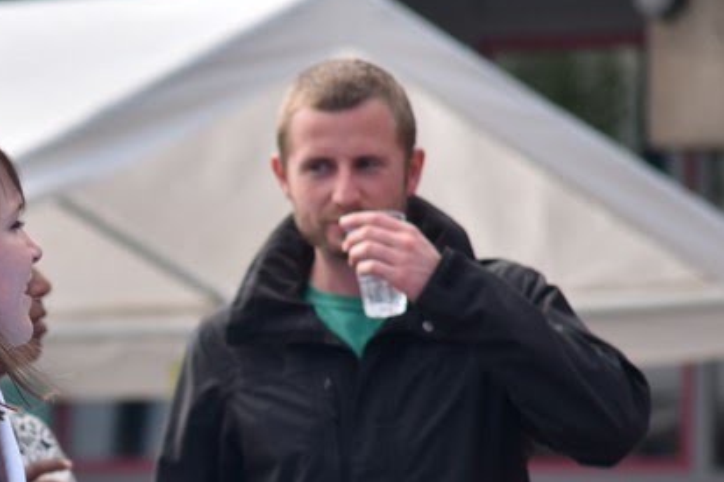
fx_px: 10096
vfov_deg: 2.7
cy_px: 465
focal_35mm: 502
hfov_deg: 4.1
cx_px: -26
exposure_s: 1/500
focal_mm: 135
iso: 100
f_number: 5
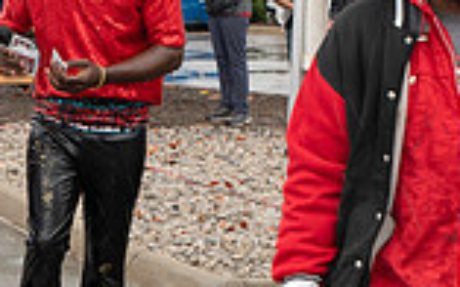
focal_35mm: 164
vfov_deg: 8.0
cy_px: 226
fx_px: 2055
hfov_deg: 12.6
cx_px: -38
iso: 400
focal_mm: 42
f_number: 7.1
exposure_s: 1/200
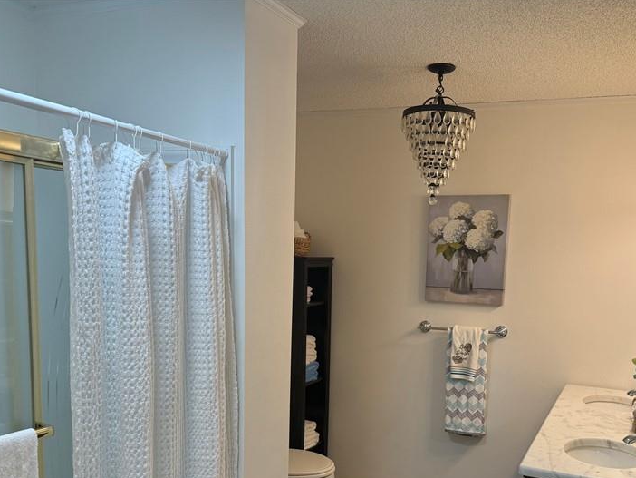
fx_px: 643
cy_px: 345
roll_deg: -2.0
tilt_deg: -8.6
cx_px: 368
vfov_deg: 39.9
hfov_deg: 52.4
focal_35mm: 35
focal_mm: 6.76
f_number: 1.78
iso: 125
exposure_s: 1/120
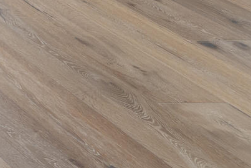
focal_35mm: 119
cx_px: -568
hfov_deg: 10.2
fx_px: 830
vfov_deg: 8.8
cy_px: -380
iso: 400
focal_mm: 16
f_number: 8
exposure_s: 1/2
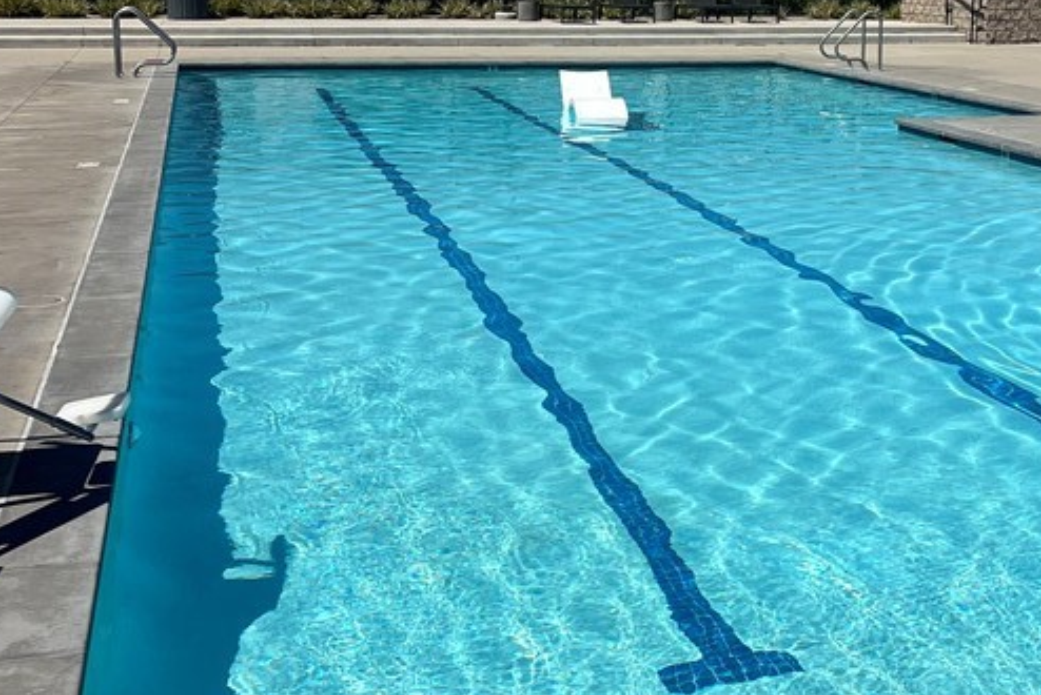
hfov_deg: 35.2
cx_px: 710
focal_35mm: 56
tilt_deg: -8.5
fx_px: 1620
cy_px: 213
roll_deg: -1.0
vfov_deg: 24.1
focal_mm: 5.7
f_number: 1.5
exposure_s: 1/10309
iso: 50
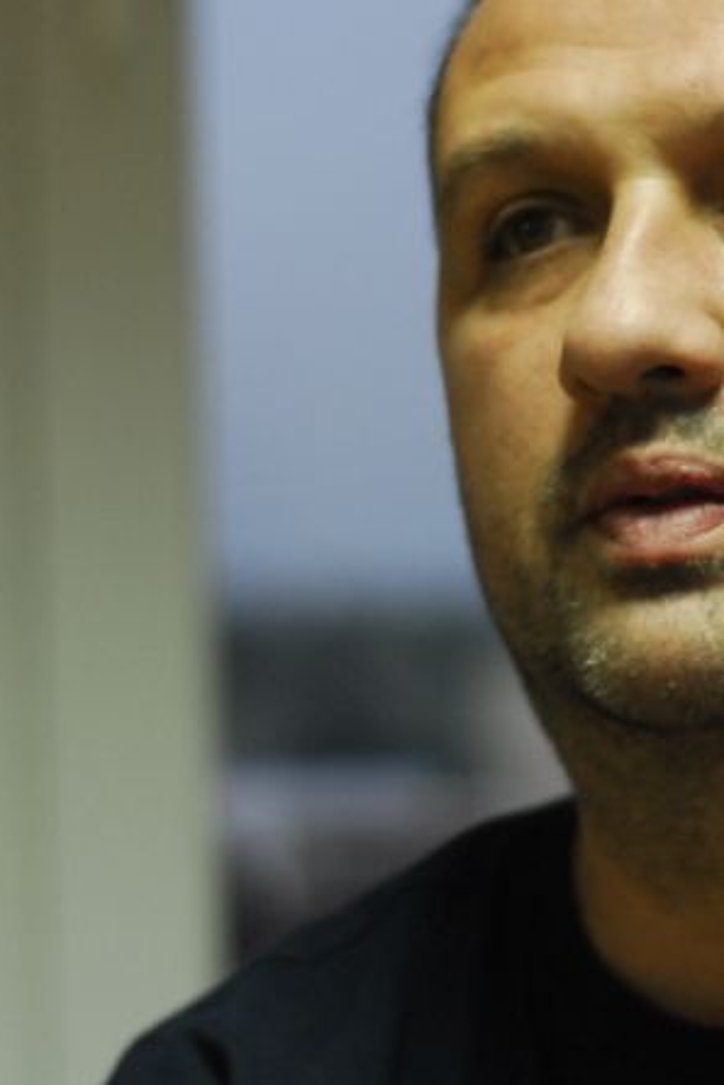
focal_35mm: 152
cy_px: 422
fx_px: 4581
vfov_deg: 13.5
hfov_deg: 9.0
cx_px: 573
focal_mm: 50
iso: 800
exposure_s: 1/160
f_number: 2
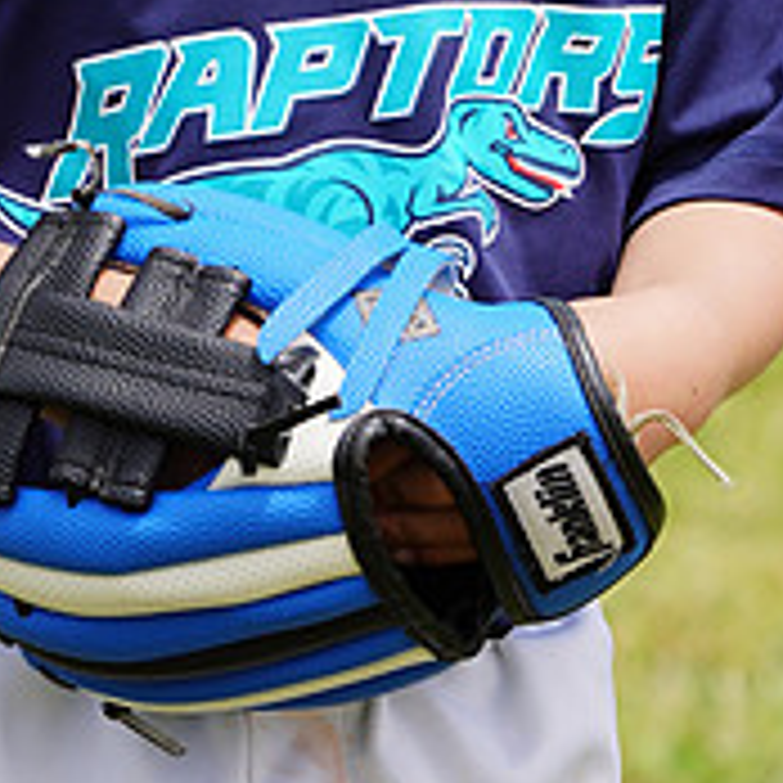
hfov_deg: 2.7
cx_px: 340
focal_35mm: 659
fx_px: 16865
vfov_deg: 2.7
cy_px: -266
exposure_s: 1/250
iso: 100
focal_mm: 232
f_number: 9
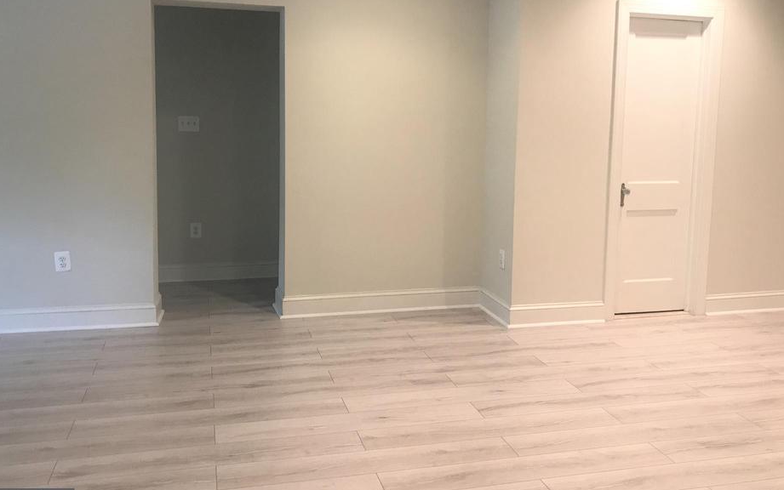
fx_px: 705
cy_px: 197
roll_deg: -1.7
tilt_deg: -6.9
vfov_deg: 38.2
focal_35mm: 33
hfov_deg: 58.1
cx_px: 404
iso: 40
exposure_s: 1/15
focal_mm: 3.99
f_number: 1.8
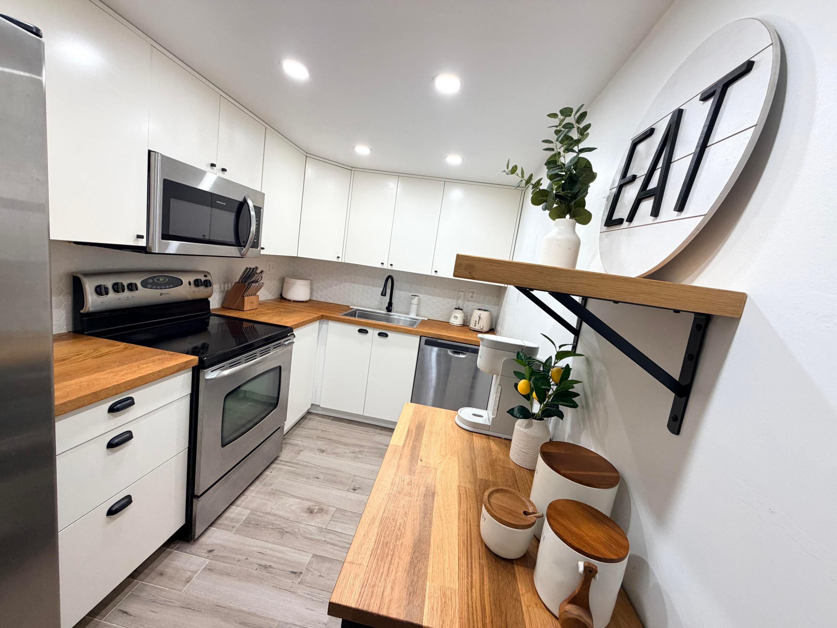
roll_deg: -8.0
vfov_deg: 85.7
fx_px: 339
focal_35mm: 14
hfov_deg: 102.1
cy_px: 314
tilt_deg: -8.8
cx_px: 418
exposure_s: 1/120
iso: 250
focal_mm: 2.22
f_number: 2.2
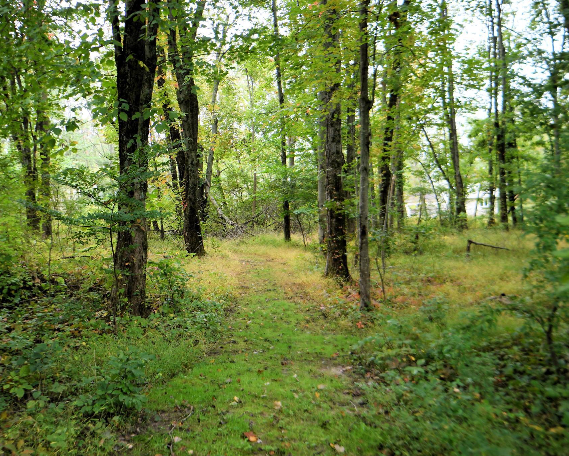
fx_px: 589
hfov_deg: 51.5
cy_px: 228
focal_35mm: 35
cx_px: 260
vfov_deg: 42.2
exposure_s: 1/30
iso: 250
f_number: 4.5
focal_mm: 21
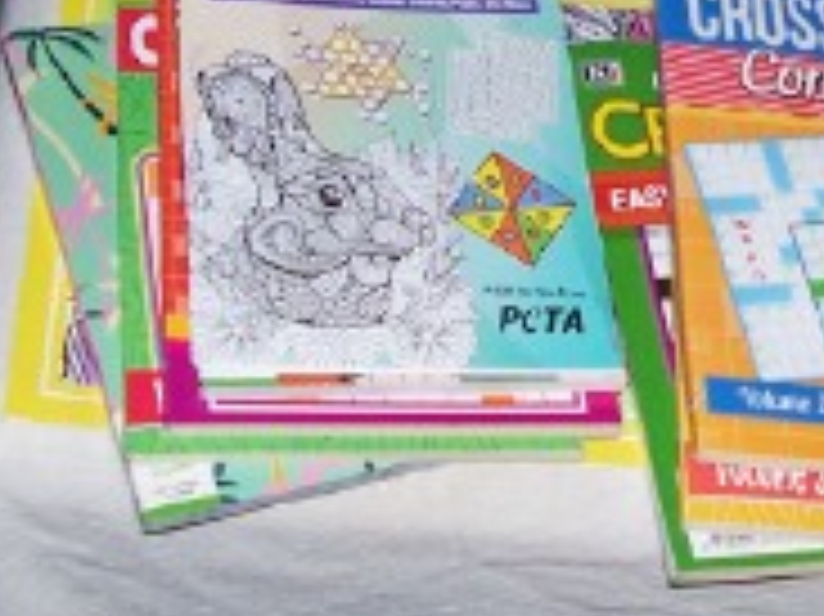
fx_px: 2331
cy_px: 63
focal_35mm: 98
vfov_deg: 14.9
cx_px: 901
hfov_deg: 19.2
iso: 80
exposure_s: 1/60
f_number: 2.8
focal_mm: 6
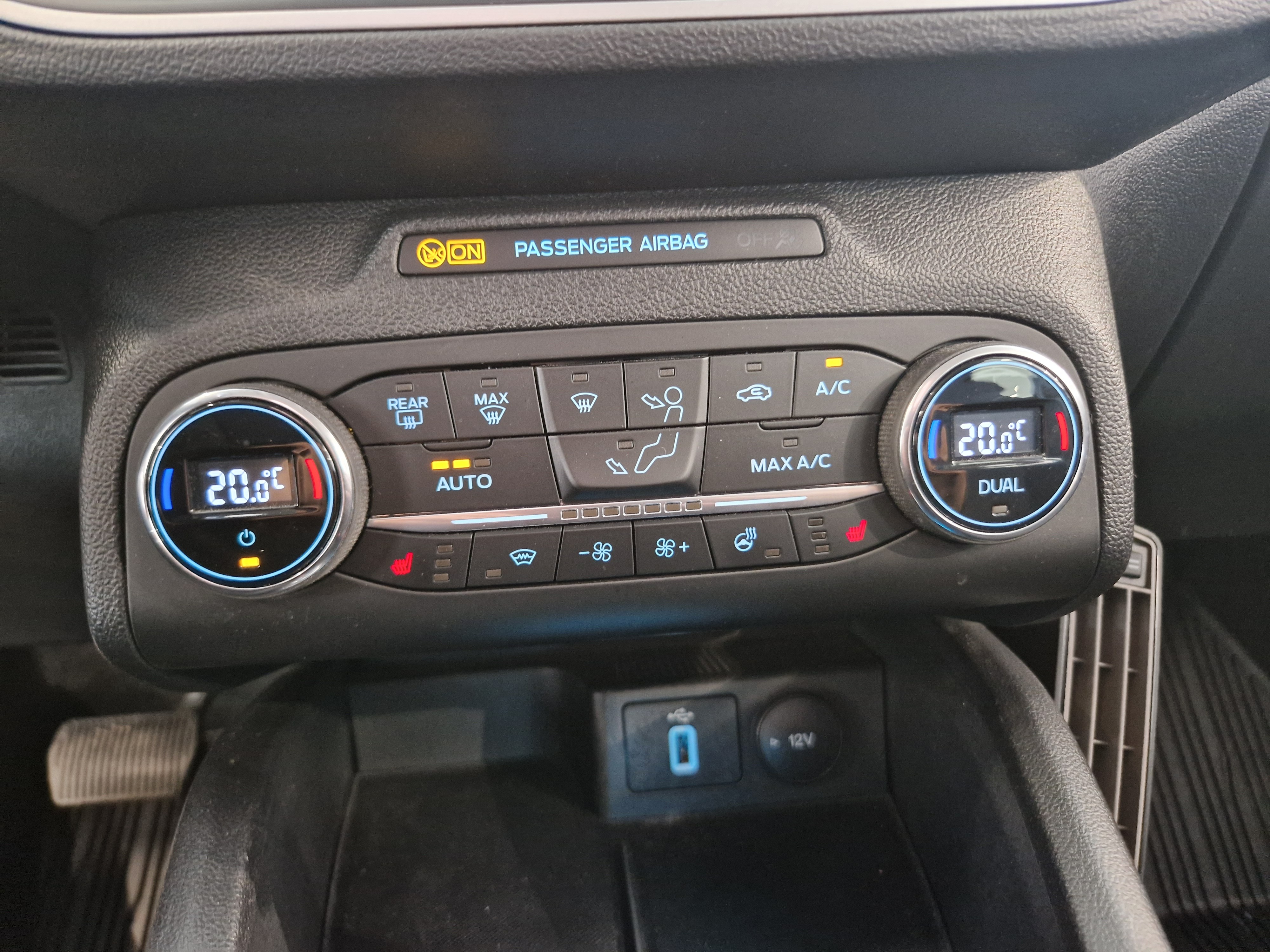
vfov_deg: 58.9
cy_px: 476
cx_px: 635
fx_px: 844
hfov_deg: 73.9
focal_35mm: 23
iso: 500
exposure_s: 1/25
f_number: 1.8
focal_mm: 5.4
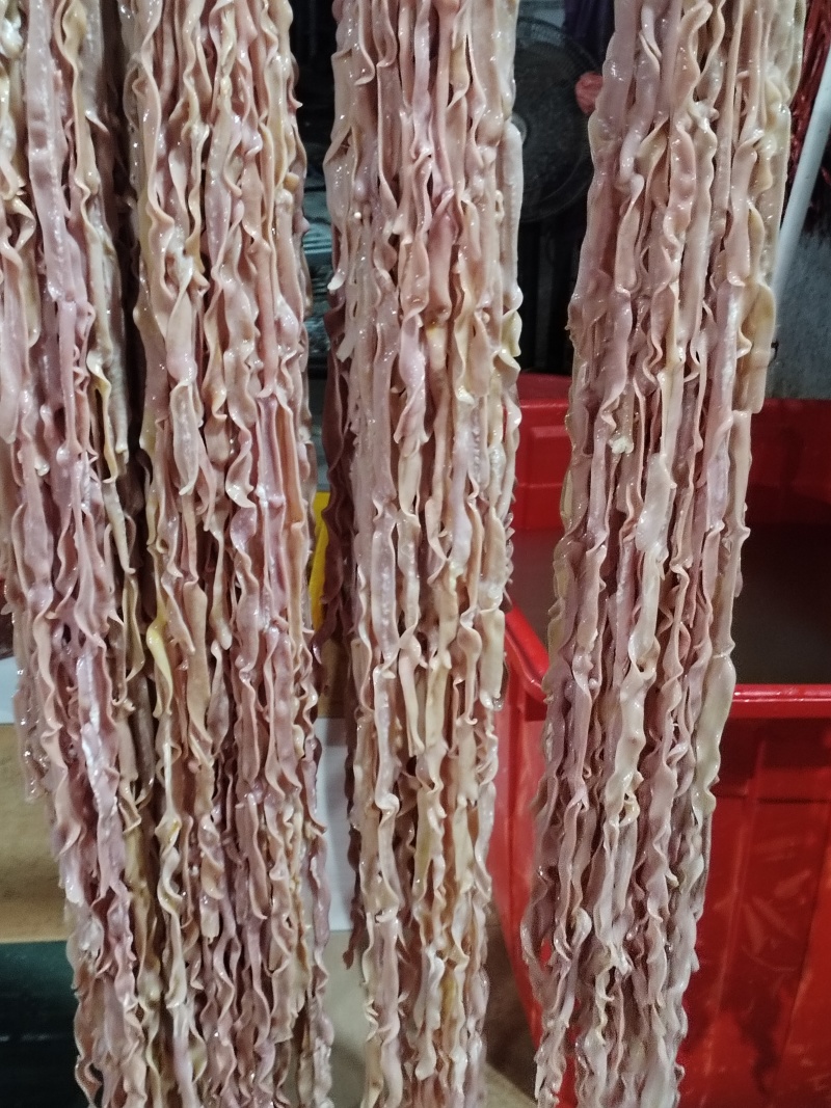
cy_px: 554
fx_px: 1345
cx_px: 416
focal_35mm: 42
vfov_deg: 44.8
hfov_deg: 34.3
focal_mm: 4.26
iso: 976
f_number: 1.8
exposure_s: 1/25
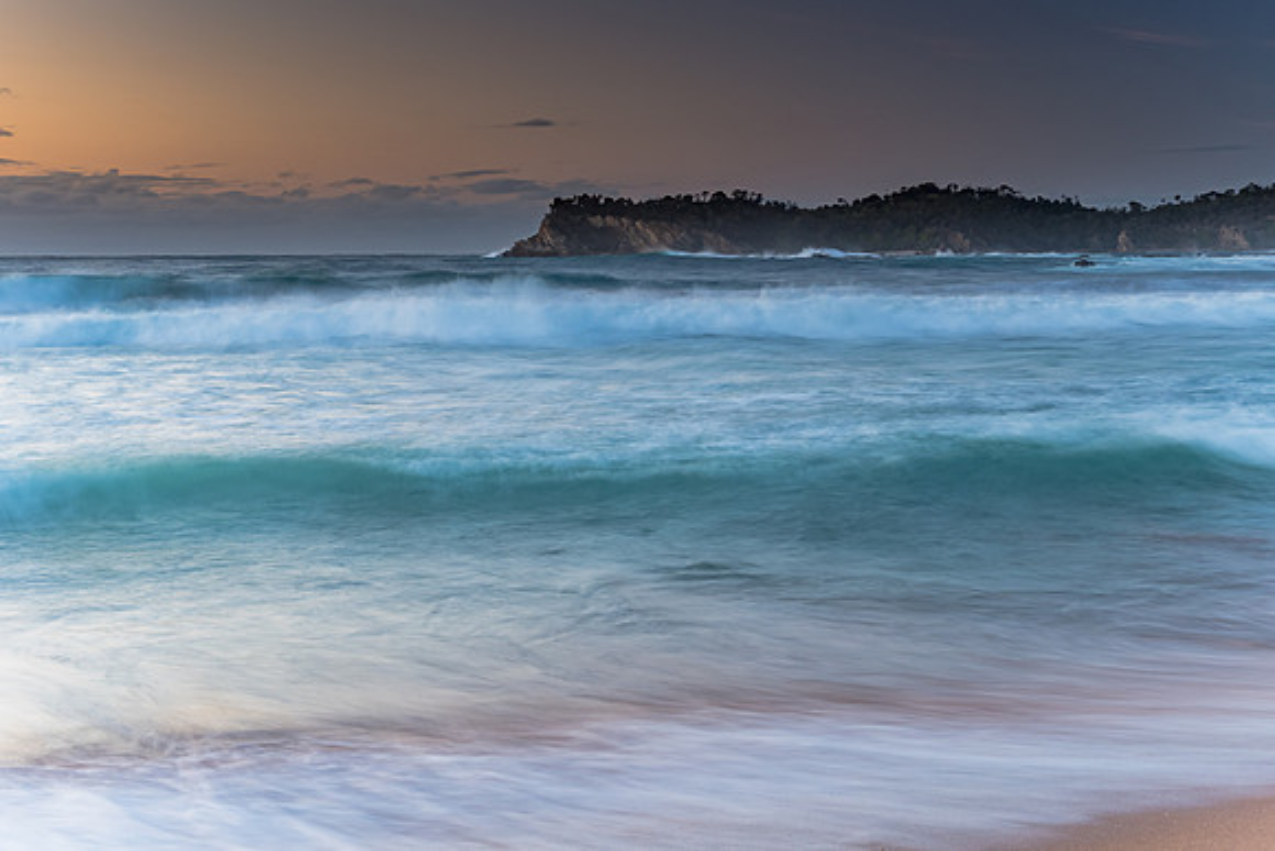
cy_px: 426
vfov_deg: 22.8
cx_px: 638
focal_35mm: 60
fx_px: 2108
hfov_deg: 33.7
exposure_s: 1.6
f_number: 8
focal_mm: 38
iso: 100
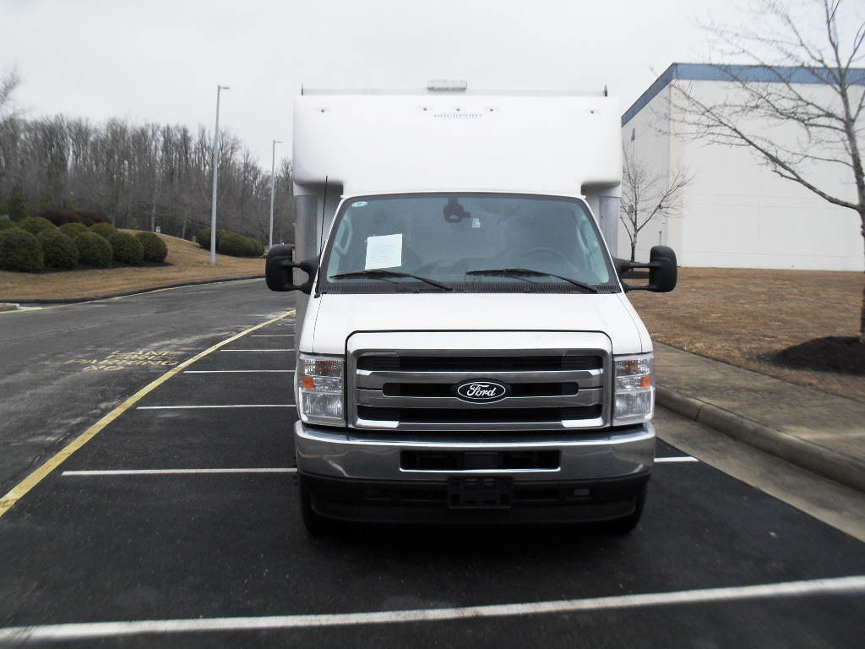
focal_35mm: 35
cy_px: 324
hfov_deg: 52.6
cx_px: 432
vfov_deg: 40.7
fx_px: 875
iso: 100
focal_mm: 6.3
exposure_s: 1/125
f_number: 8.4
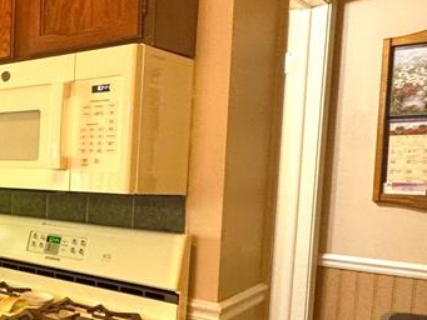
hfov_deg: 29.6
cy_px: 196
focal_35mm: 42
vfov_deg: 34.2
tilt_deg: -4.0
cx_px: -194
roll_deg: +0.2
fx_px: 518
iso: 200
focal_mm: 2.22
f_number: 2.2
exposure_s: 1/60
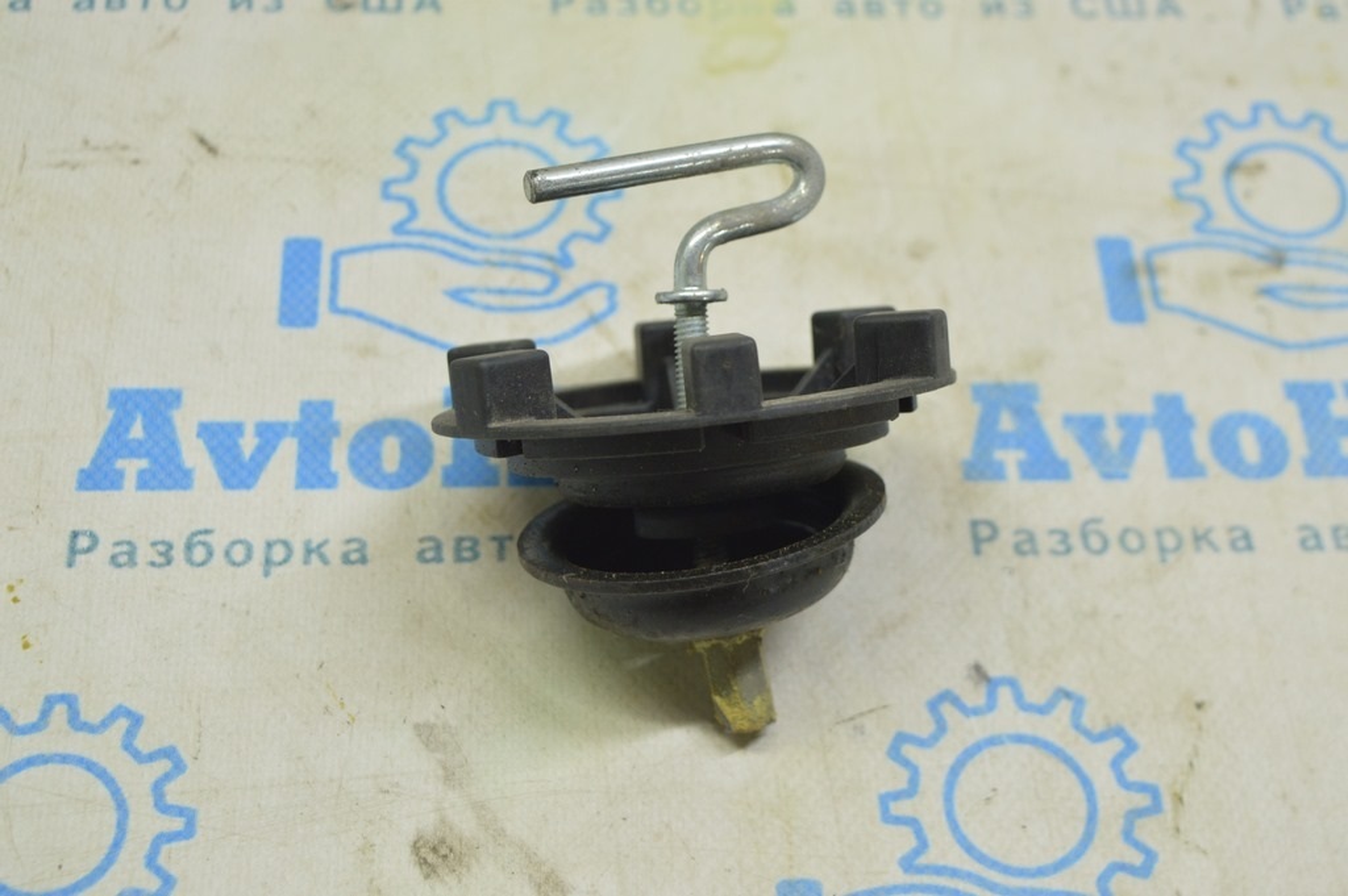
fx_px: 2133
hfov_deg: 35.1
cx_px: 674
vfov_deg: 23.7
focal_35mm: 57
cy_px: 448
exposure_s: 1/20
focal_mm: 38
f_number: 5.6
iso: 400
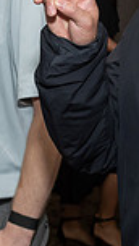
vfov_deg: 13.1
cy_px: -7
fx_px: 1050
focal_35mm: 161
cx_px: 144
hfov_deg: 7.5
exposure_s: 1/250
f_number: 6.3
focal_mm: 23
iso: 400
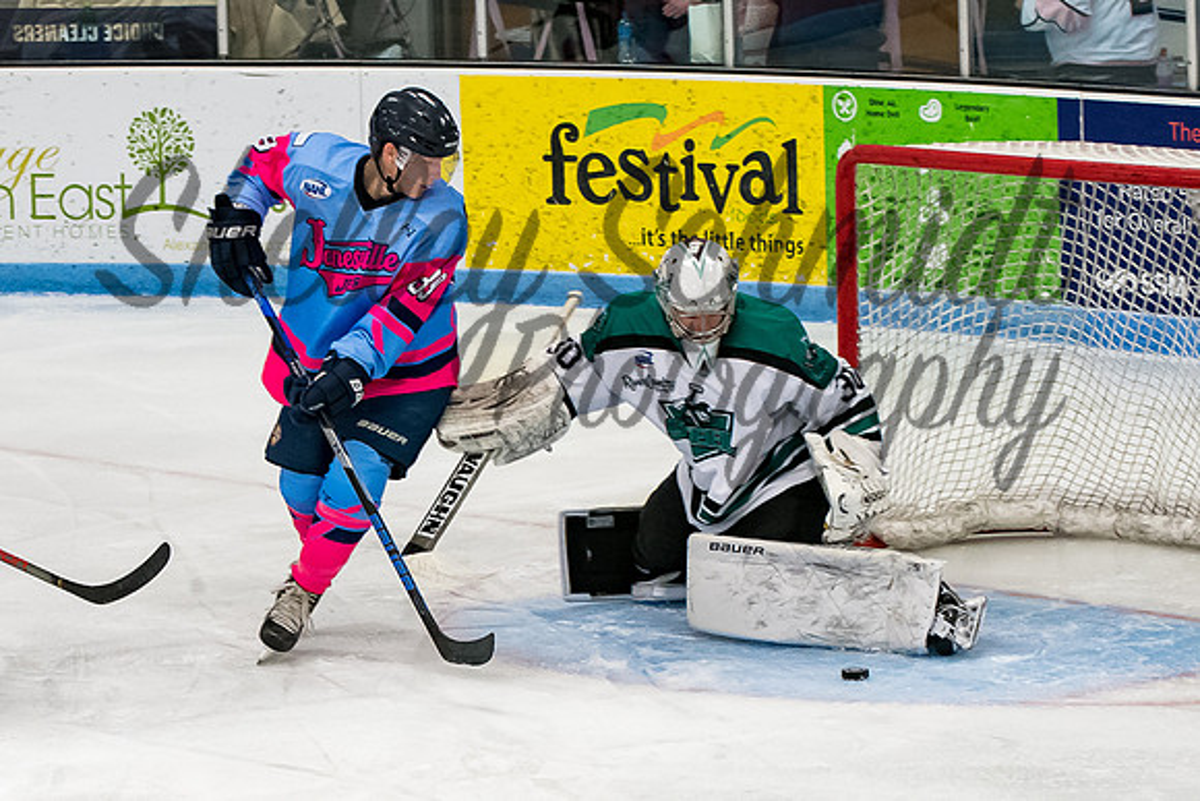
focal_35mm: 194
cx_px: 399
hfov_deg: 10.6
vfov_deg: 7.1
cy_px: 495
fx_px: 6471
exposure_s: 1/800
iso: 2500
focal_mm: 75
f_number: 3.5
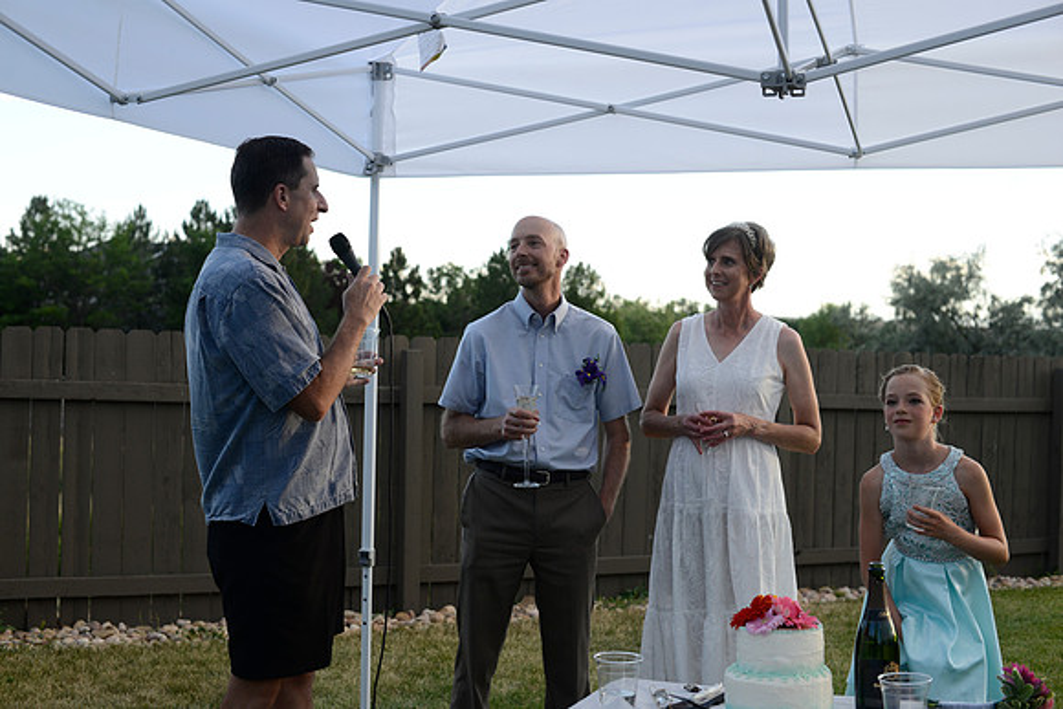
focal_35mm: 50
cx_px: 532
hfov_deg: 39.6
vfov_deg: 27.0
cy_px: 354
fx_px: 1477
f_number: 5
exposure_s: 1/320
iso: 400
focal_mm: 50
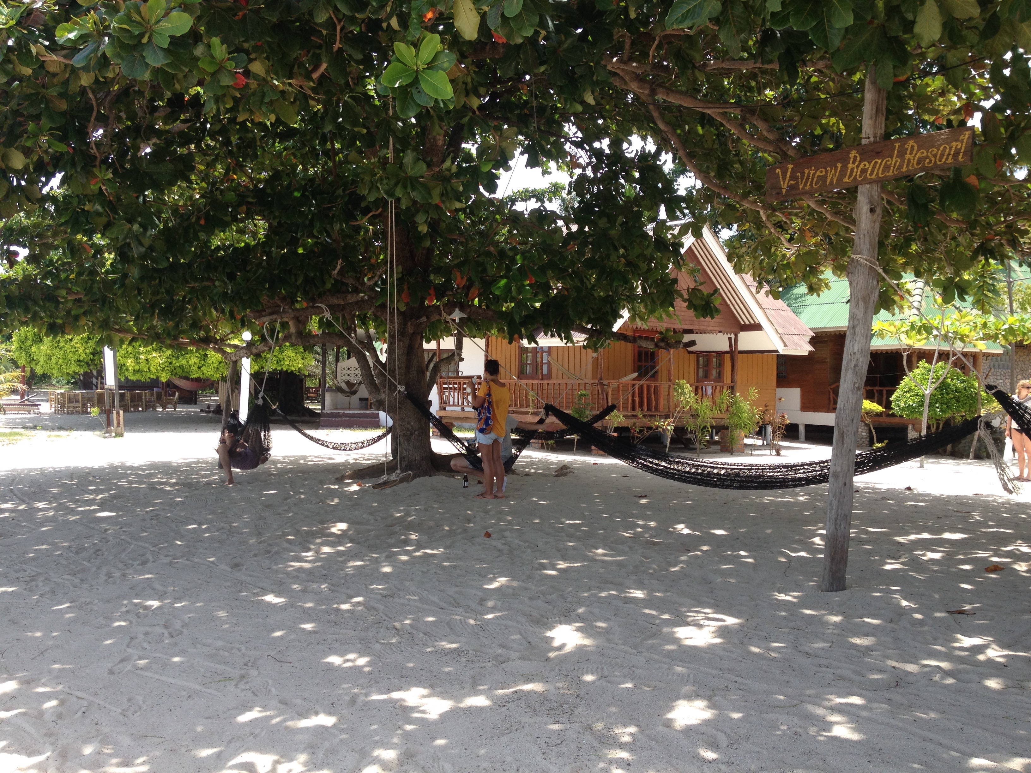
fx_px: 1042
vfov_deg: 40.7
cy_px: 386
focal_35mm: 35
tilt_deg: -3.6
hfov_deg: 52.6
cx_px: 516
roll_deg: +0.4
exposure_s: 1/541
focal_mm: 4.28
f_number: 2.4
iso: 50
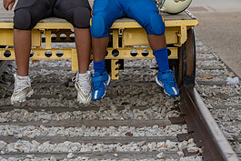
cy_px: -10
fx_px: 1025
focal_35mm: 153
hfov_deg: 13.4
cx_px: 105
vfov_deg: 8.9
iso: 2500
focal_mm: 70
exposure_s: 1/320
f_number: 2.8
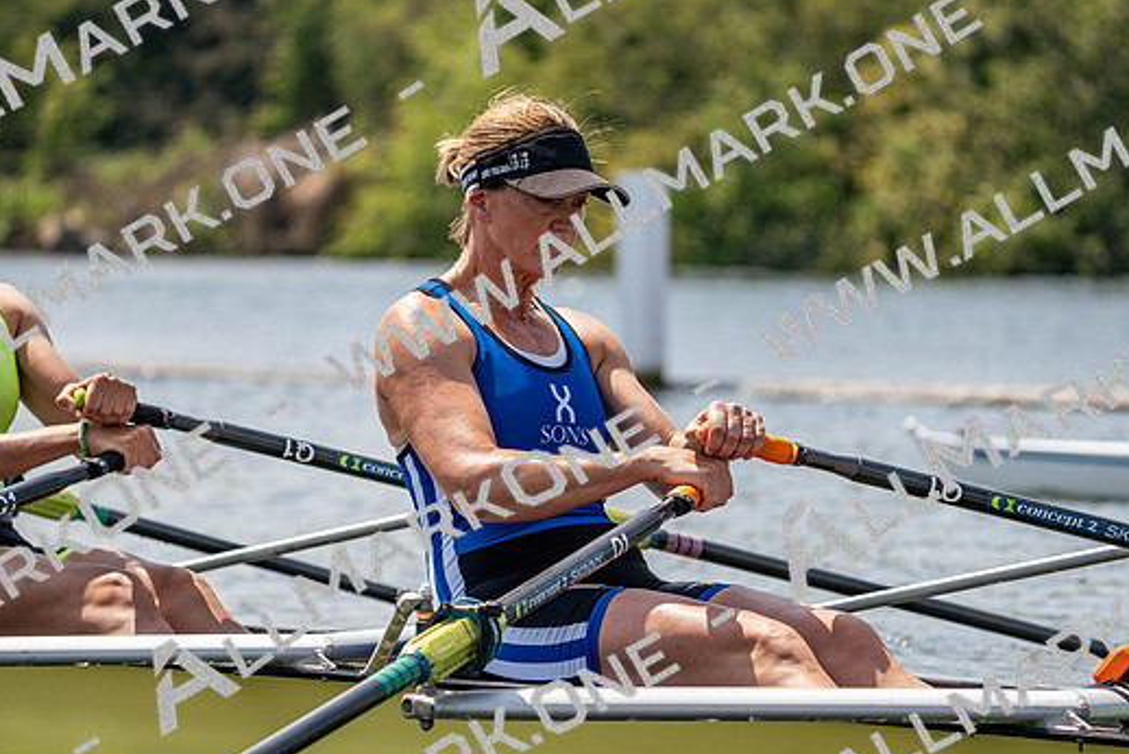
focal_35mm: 224
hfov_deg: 9.2
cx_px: 595
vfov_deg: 6.1
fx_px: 7029
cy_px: 398
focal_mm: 200
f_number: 5.6
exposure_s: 1/1600
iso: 200
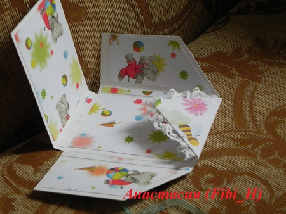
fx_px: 703
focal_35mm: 85
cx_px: 143
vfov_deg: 17.4
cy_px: 107
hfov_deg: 23.0
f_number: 4
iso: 400
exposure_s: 1/60.7
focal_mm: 15.1
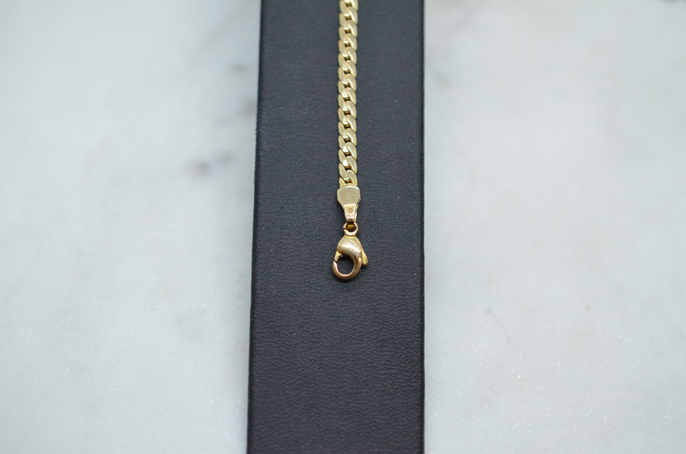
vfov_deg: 22.5
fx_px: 1141
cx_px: 343
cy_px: 227
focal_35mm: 60
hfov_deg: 33.5
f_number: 4
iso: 3200
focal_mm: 40
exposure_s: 1/2000
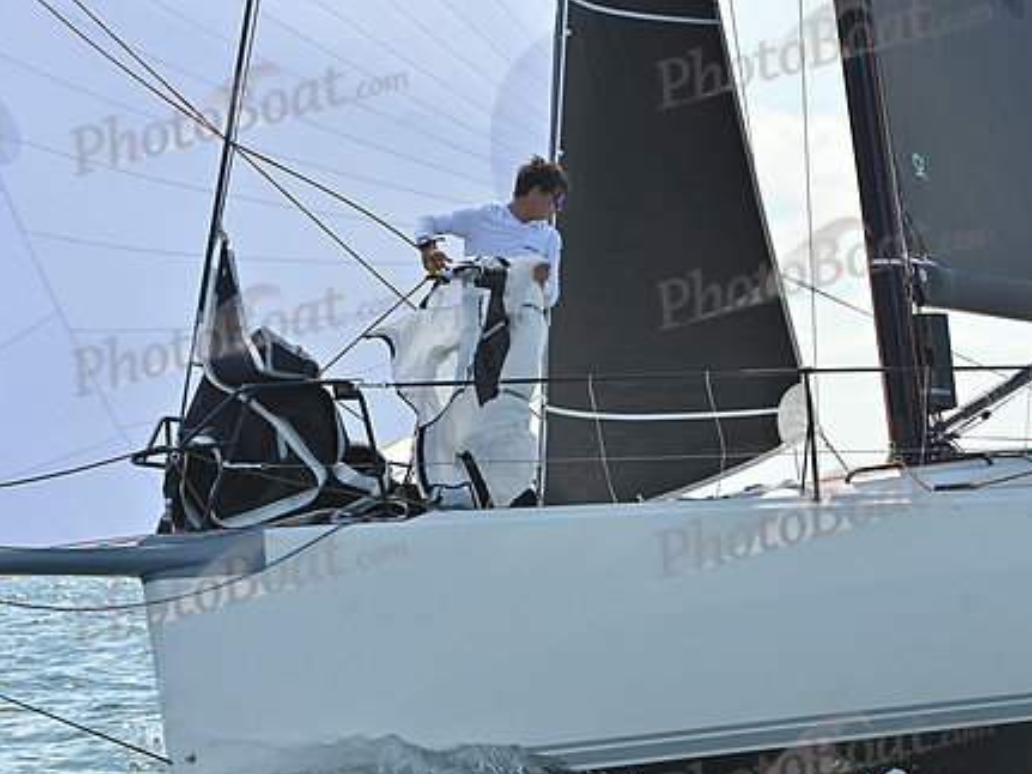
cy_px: 425
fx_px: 4709
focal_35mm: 158
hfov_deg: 12.5
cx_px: 534
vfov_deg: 9.4
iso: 250
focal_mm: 122
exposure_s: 1/1000
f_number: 7.1
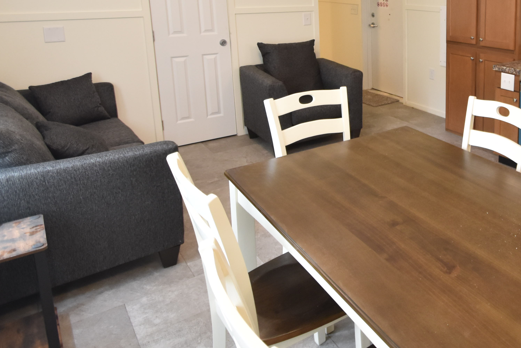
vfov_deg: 41.2
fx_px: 434
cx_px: 460
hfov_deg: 54.6
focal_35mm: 30
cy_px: 56
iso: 800
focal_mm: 10
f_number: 3.5
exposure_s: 1/60
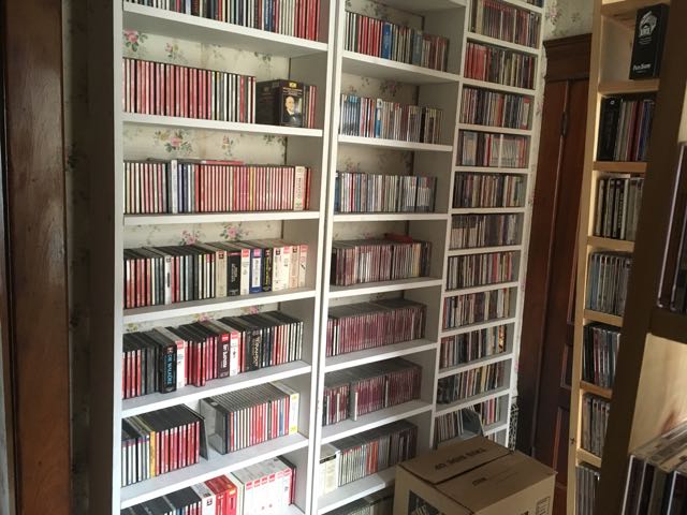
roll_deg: -2.4
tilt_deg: -8.4
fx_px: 576
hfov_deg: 61.7
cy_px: 258
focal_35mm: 29
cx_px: 344
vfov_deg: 48.2
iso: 200
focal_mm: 4.15
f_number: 2.2
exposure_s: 1/15
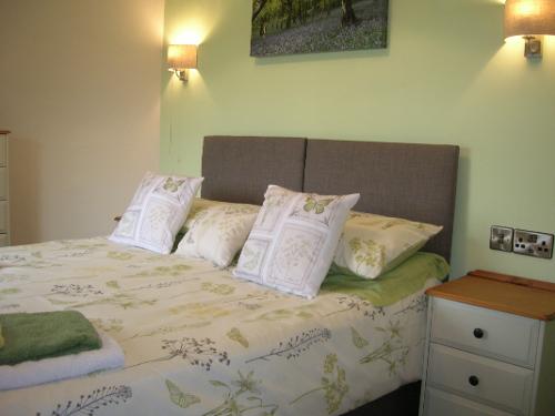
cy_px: 208
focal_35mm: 34
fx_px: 545
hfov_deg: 54.0
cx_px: 278
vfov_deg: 41.8
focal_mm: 5.7
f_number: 2.9
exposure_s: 1/29.6
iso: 155
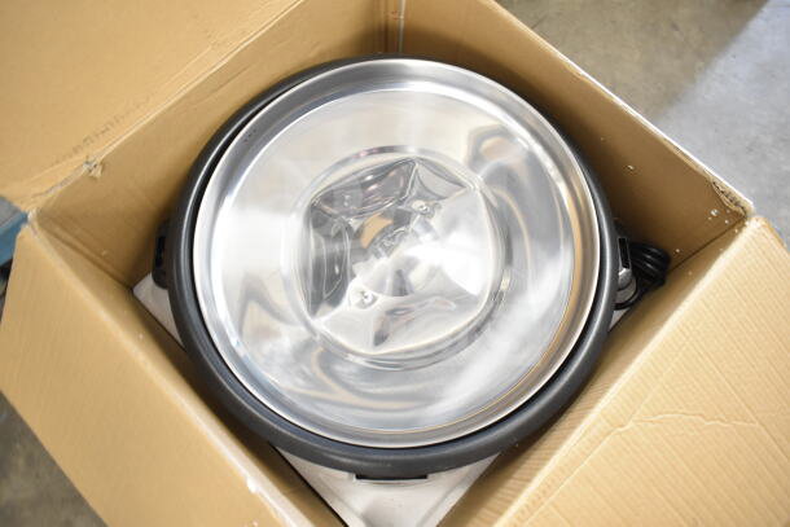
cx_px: 395
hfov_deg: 67.4
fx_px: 593
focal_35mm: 27
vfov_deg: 48.0
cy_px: 264
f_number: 3.5
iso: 2000
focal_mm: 18
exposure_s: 1/30
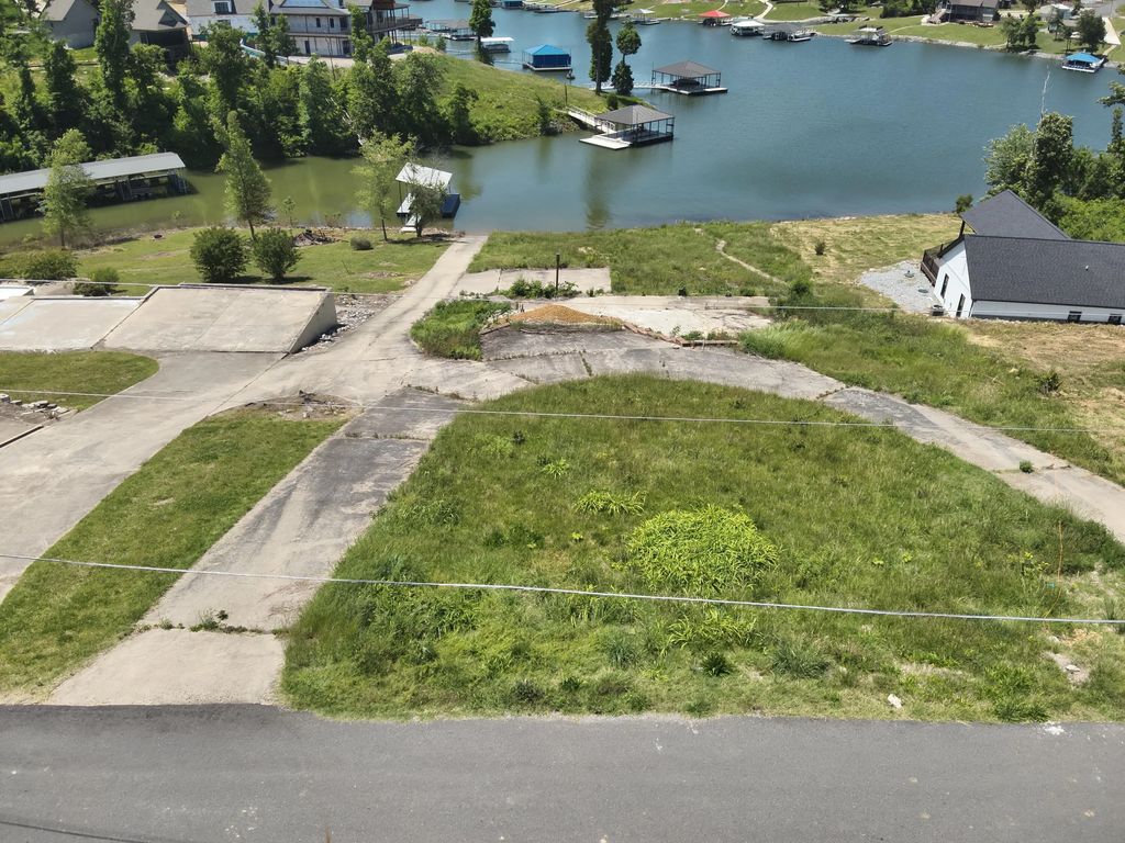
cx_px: 562
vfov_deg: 56.8
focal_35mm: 24
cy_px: 422
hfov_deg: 71.6
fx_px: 780
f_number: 2.8
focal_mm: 4.4
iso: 100
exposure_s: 1/800
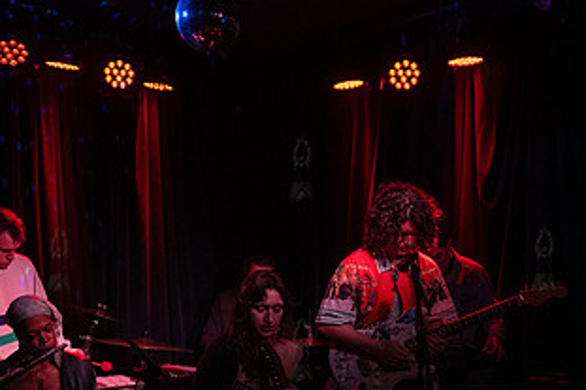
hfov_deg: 43.6
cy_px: 349
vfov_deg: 28.7
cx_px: 300
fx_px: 732
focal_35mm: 45
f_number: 3.5
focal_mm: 24
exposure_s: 1/320
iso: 12800
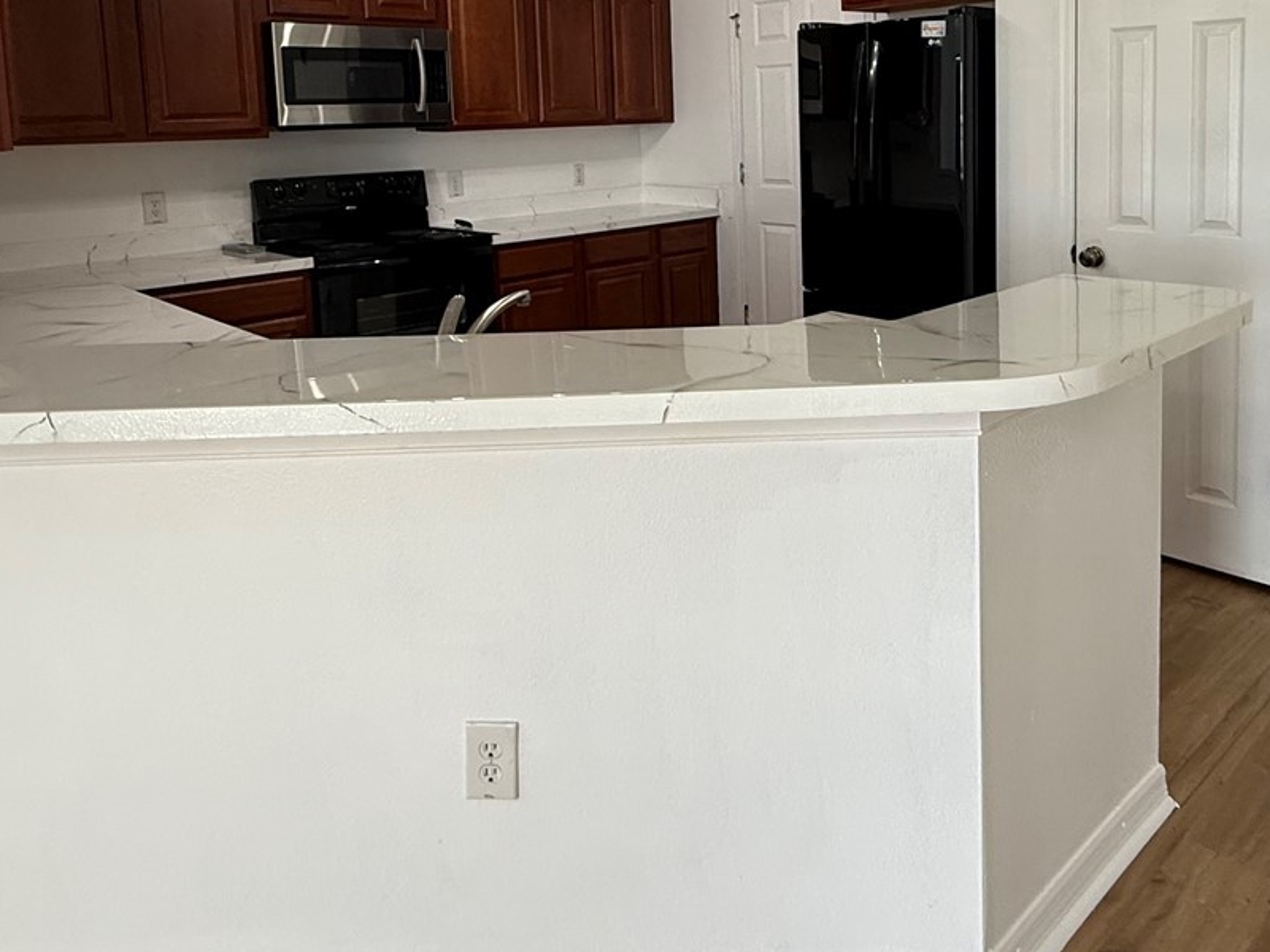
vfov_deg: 47.5
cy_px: 216
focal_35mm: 28
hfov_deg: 62.7
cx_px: 779
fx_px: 1027
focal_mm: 2.22
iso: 160
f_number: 2.2
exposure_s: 1/120
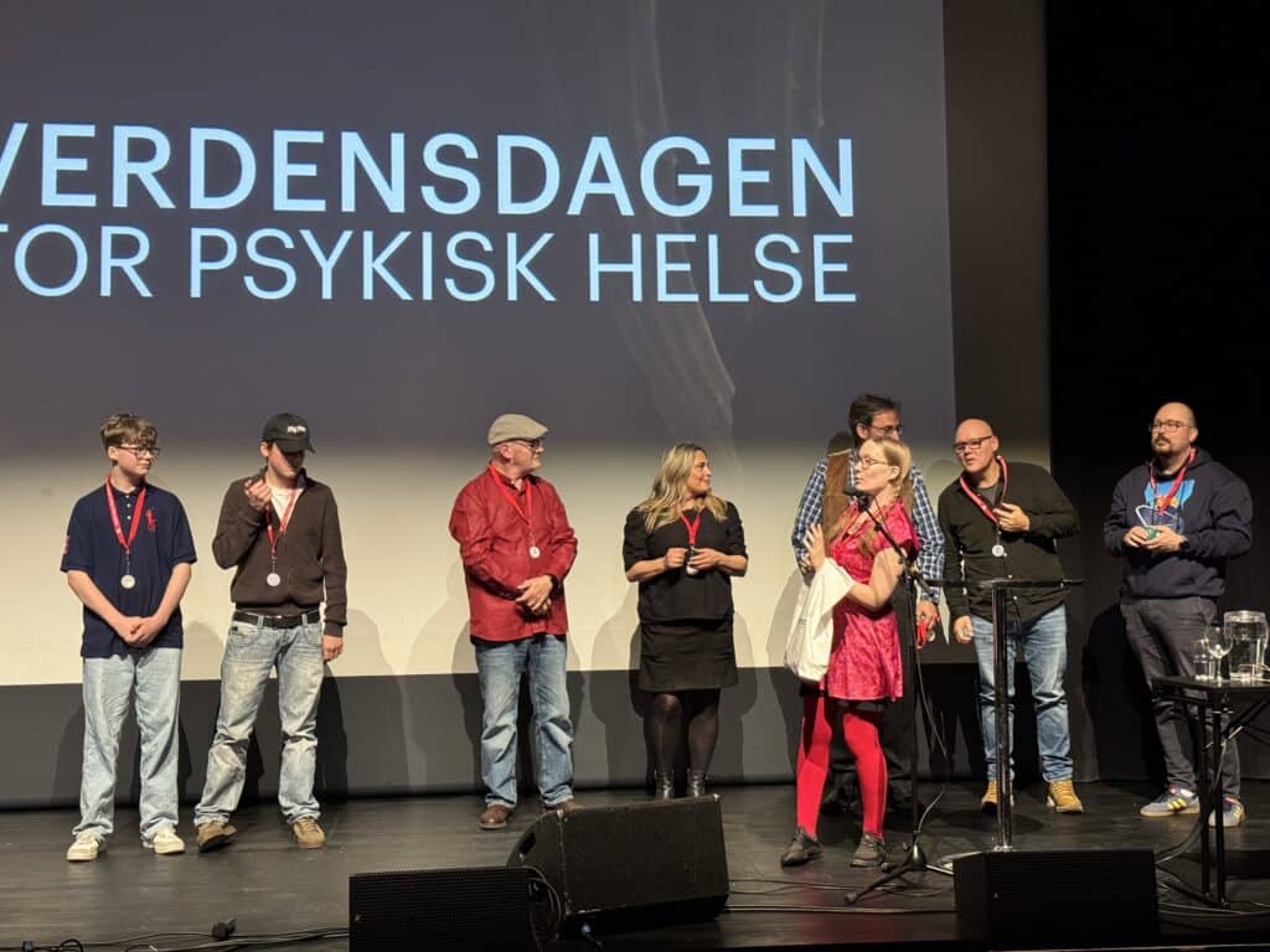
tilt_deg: +2.0
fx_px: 1761
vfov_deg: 30.3
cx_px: 635
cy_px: 476
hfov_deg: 39.7
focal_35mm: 48
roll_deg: +0.4
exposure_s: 1/36
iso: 500
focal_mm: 6.76
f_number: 1.78
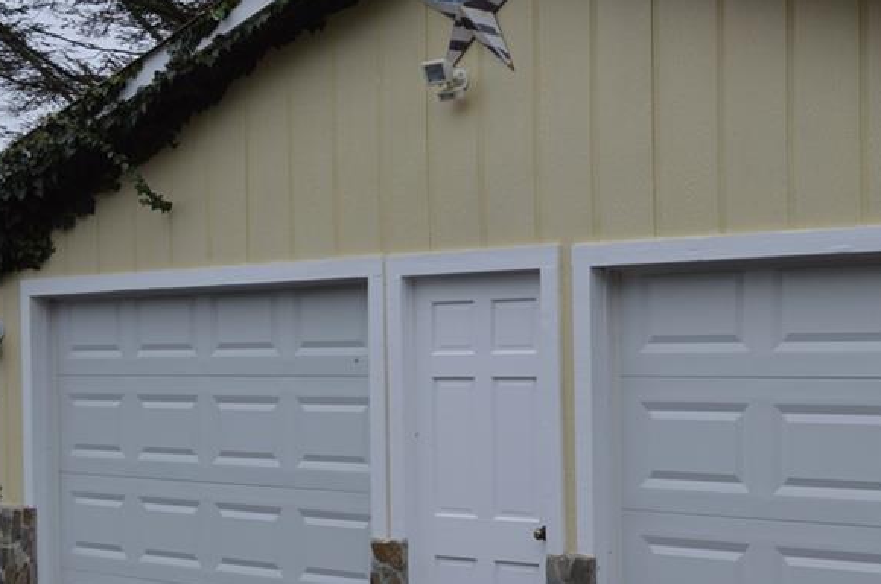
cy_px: 414
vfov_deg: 19.6
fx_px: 1686
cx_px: 612
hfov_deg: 29.0
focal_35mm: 69
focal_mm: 26
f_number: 5.6
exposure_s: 1/125
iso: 100
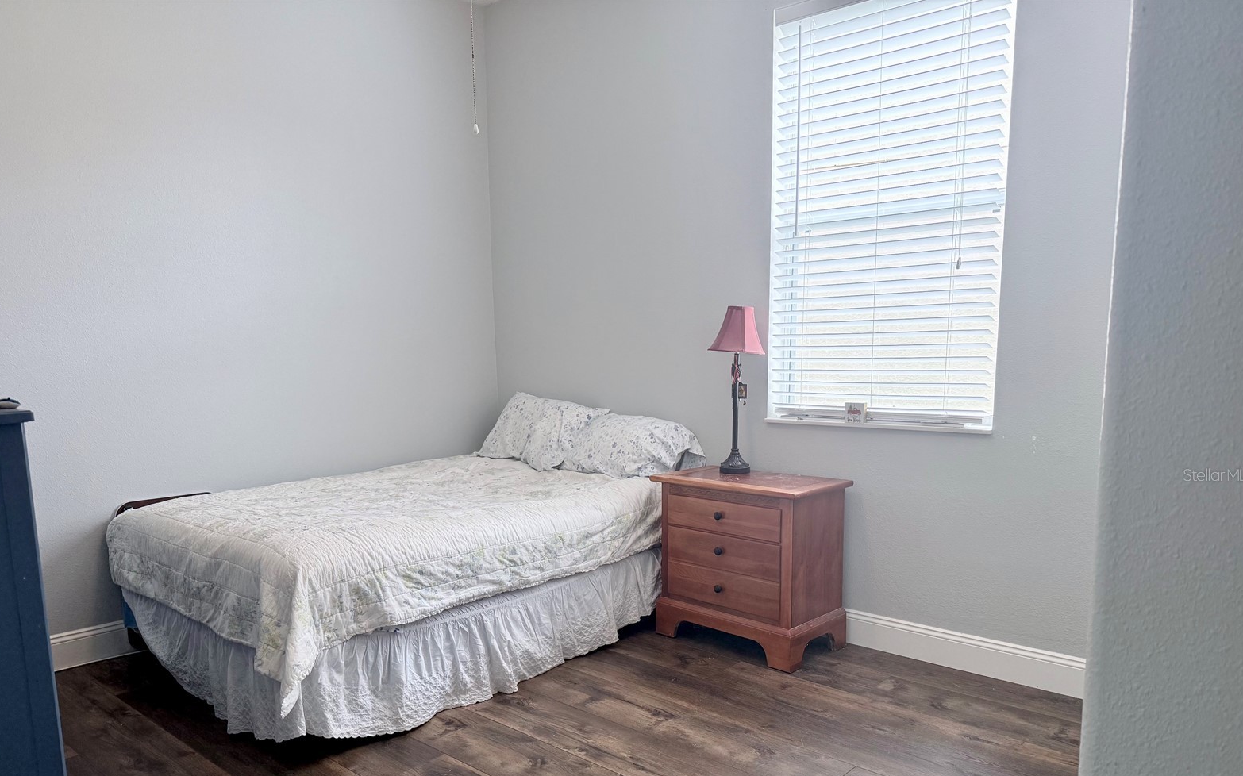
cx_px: 623
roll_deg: +0.8
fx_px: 881
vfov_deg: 47.2
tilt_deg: -8.6
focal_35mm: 26
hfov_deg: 70.4
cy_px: 474
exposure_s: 1/198
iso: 200
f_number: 1.78
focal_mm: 6.76
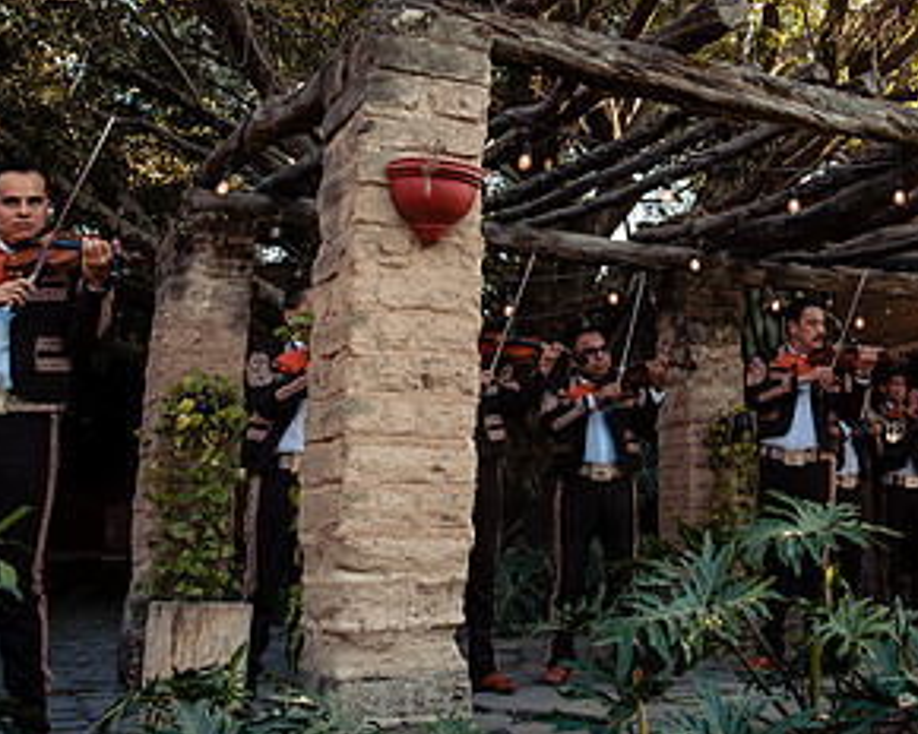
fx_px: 1223
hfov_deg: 40.0
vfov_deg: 32.5
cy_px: 144
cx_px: 690
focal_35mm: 45
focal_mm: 24
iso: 250
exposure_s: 1/200
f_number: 4
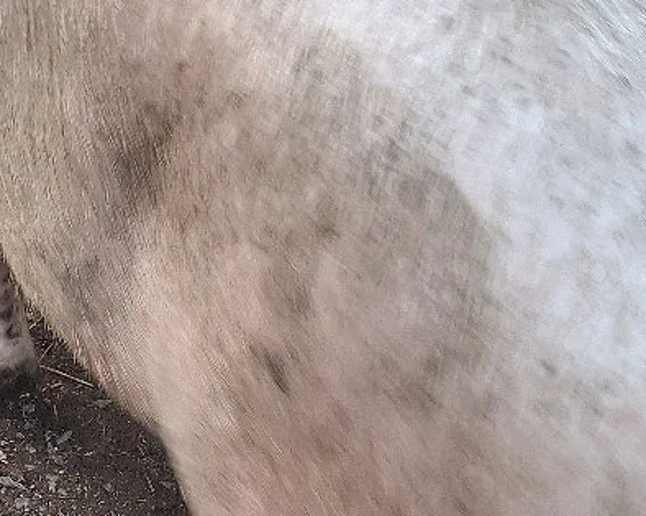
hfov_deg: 24.0
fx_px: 1453
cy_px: 232
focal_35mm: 76
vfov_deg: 20.2
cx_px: 3
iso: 100
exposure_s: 1/50
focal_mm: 5.54
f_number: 1.8
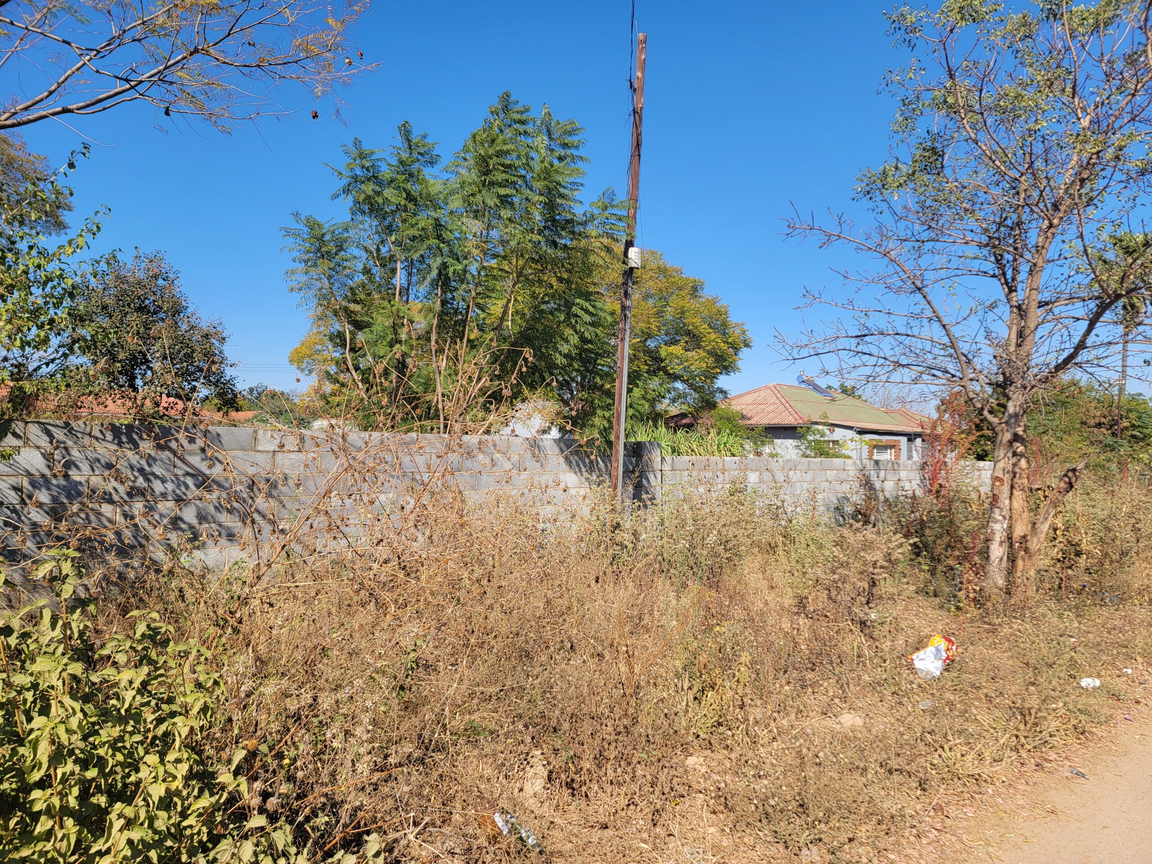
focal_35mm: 24
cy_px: 432
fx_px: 799
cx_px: 576
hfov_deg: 71.6
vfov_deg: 56.8
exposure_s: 1/690
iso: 16
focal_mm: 6.7
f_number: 1.8
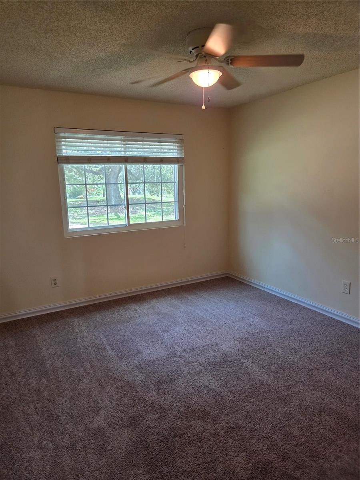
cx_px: 180
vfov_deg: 73.9
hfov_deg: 58.9
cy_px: 240
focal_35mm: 23
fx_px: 319
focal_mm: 5.4
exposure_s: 1/120
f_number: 1.8
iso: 400
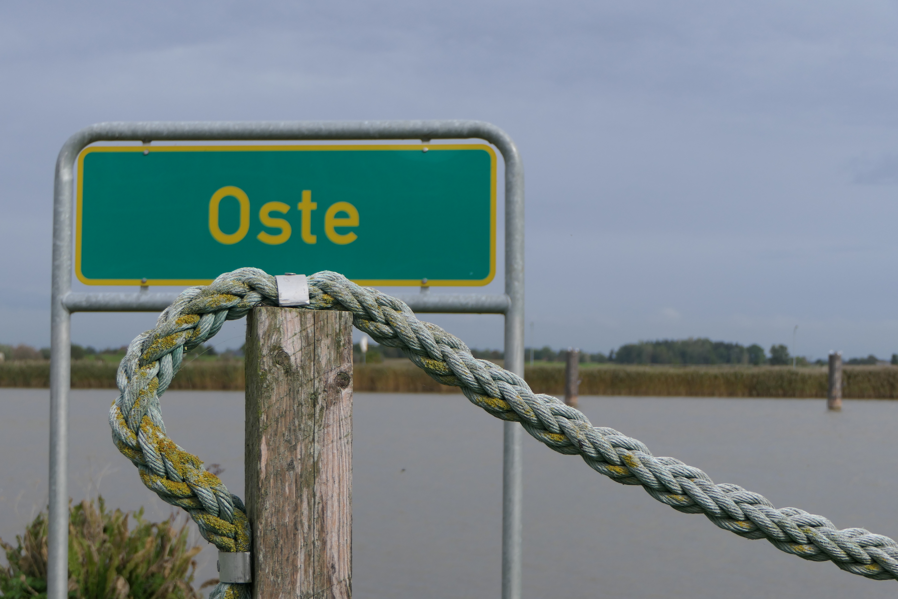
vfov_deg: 21.9
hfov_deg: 32.4
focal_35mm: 62
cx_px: 449
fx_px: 1546
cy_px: 300
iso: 125
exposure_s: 1/1300
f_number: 4
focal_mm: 22.7
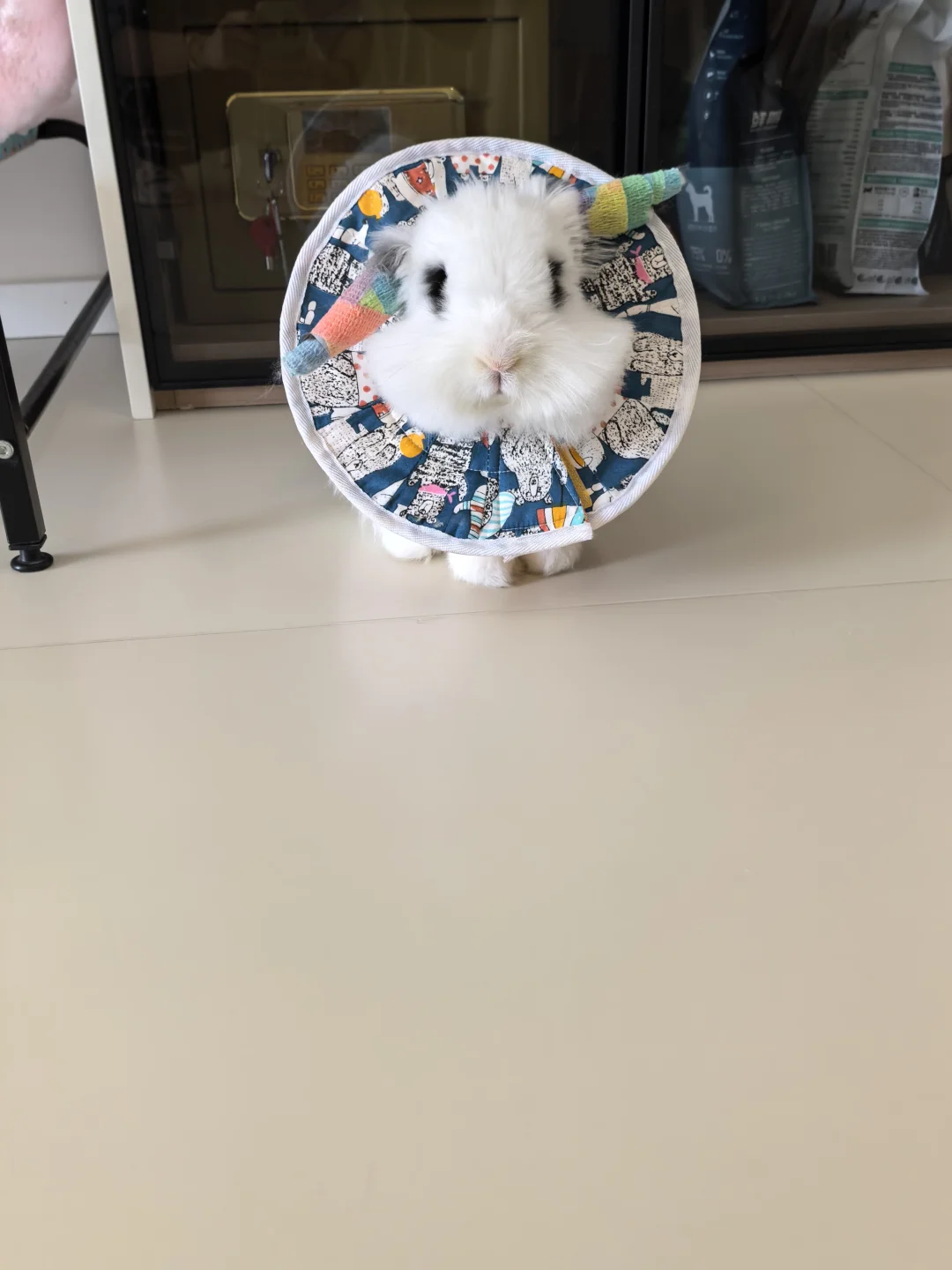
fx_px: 1137
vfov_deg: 58.4
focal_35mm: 31
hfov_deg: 45.4
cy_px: 635
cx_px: 476
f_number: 2
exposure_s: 1/100
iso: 200
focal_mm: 5.75
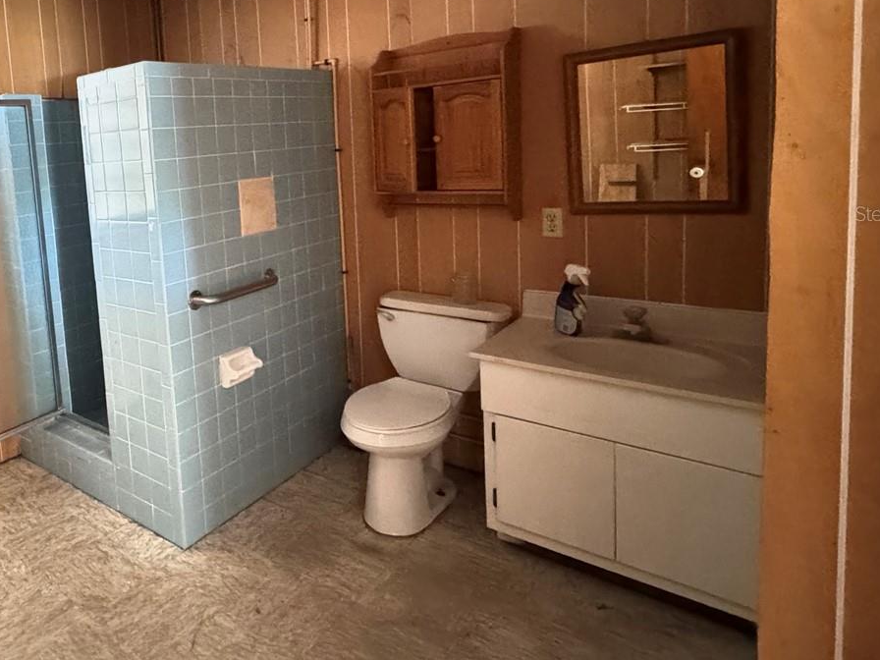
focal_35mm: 25
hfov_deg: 62.8
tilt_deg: -6.1
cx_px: 162
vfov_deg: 53.7
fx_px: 636
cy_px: 213
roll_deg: +4.4
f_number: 2.2
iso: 2500
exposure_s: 1/17
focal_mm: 2.22
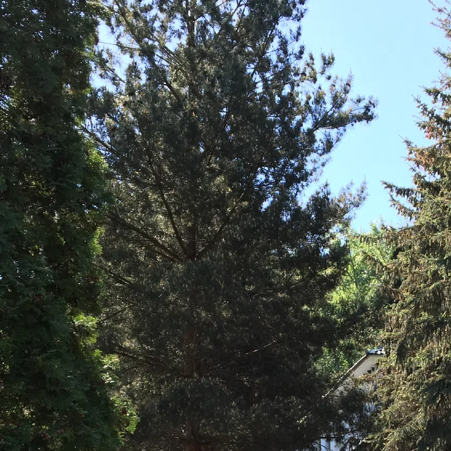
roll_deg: +1.1
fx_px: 1032
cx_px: 371
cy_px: 425
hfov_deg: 24.2
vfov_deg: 23.8
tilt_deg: +7.1
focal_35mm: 70
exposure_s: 1/392
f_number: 2.2
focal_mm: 4.15
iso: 25
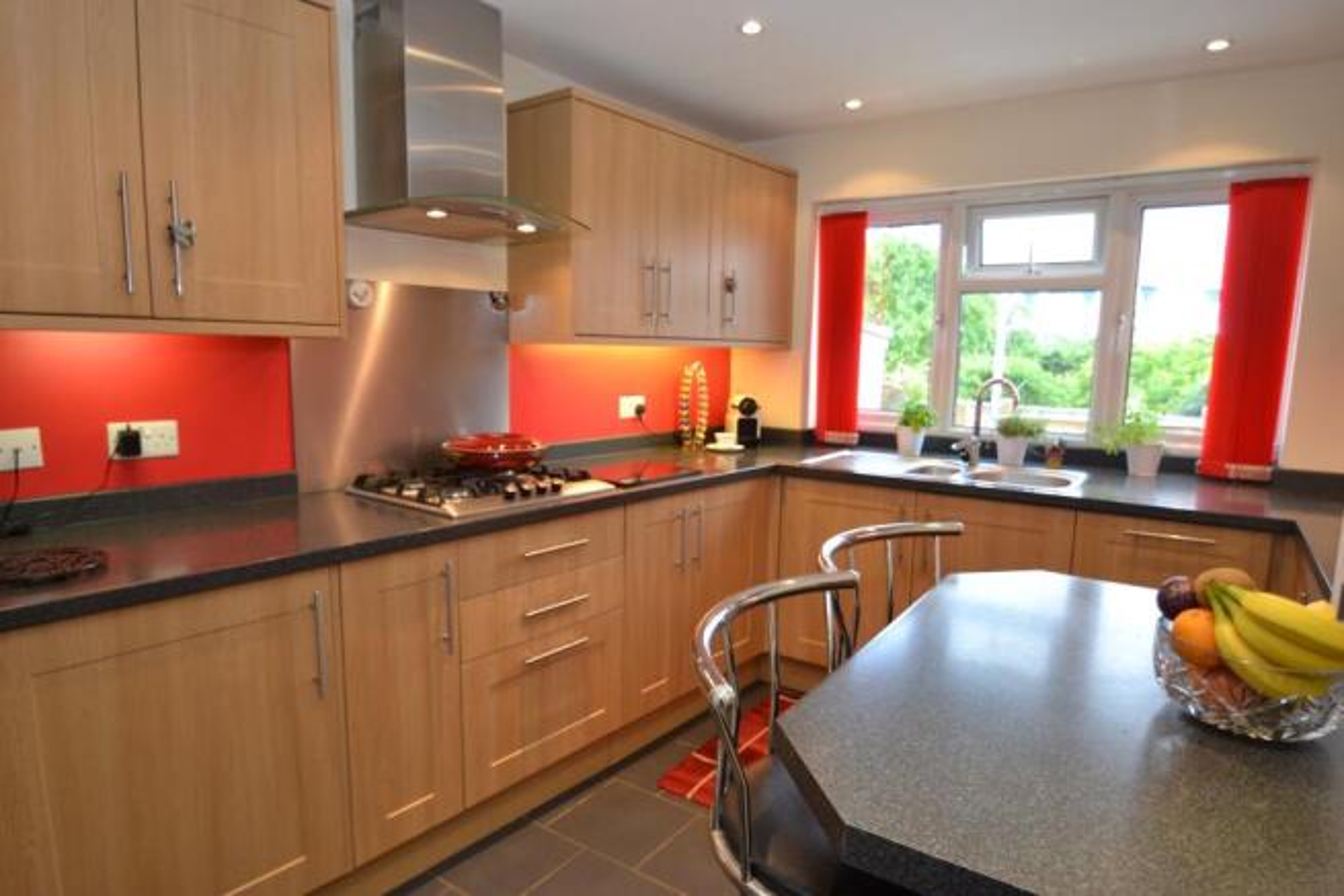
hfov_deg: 85.4
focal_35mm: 20
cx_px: 672
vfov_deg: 63.2
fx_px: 728
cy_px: 448
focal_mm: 13
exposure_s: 1/60
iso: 560
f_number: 3.8
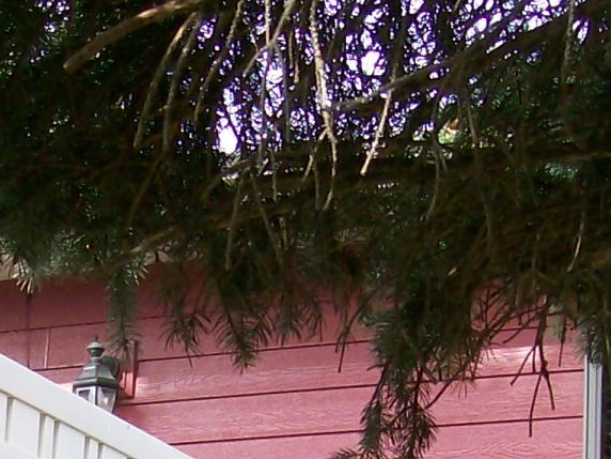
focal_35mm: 145
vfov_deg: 9.7
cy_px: 811
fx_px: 2559
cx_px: 35
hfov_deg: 13.5
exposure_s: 1/263
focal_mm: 6
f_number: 2.7
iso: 80
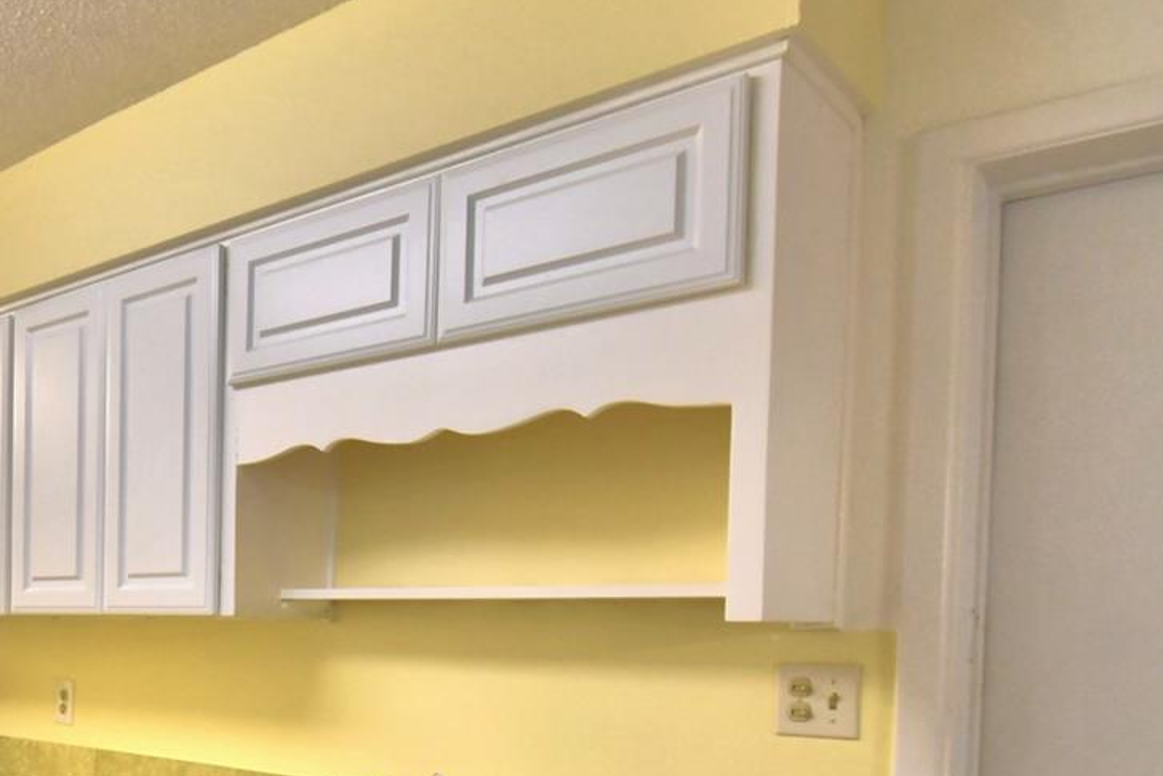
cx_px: 154
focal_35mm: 33
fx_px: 1066
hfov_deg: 51.6
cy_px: 666
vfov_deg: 37.9
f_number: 4.5
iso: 400
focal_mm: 10
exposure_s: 1/125
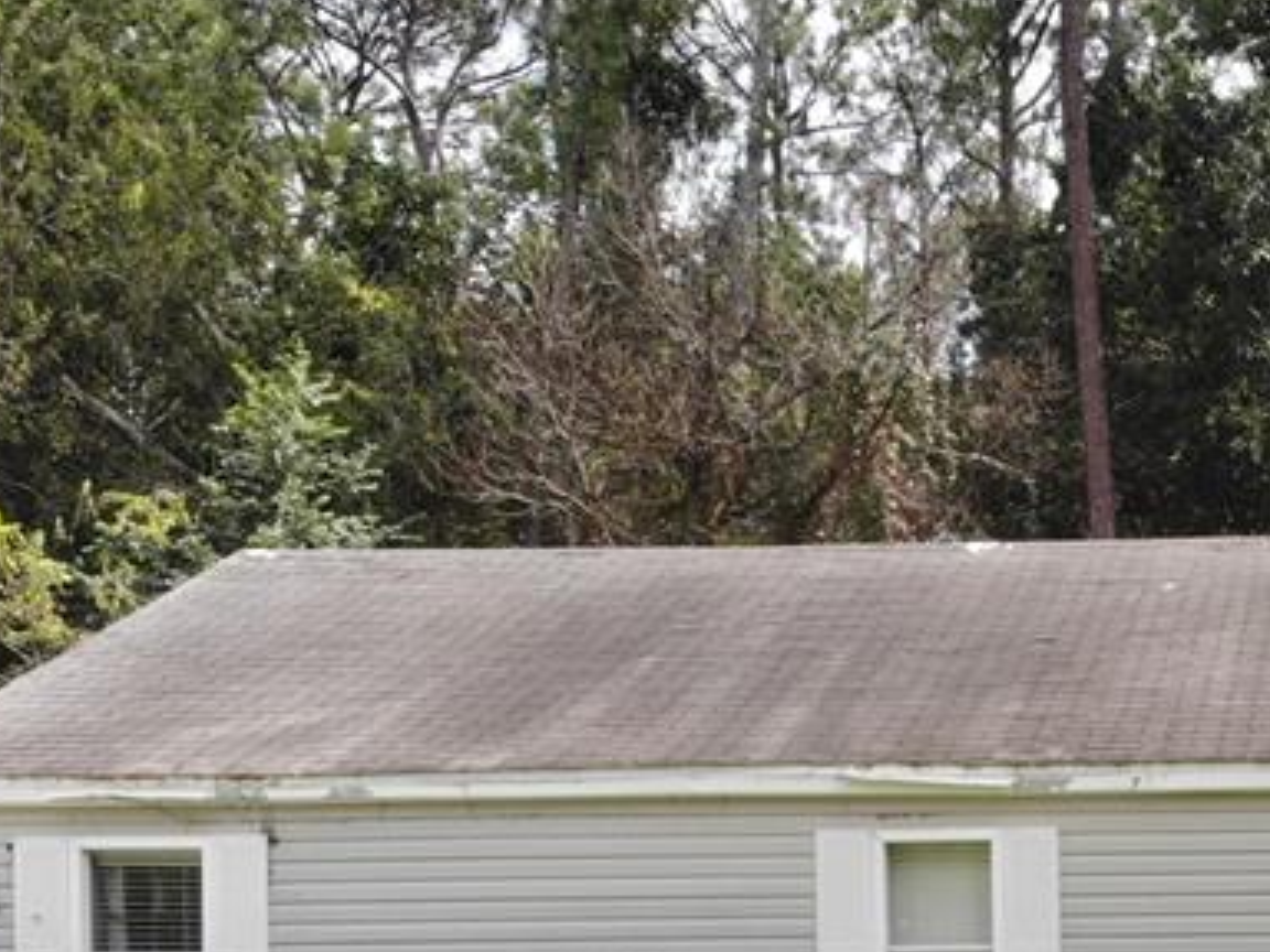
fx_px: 2348
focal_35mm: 64
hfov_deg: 28.4
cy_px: 1023
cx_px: 1273
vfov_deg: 21.8
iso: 101
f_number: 2.8
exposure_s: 1/408
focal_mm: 4.5
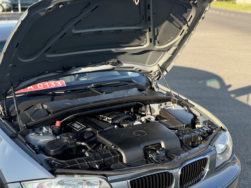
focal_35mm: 50
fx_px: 363
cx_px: 120
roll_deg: -1.9
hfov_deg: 38.2
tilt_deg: -14.6
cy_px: 97
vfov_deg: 29.1
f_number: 1.78
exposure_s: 1/1172
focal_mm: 6.76
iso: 64
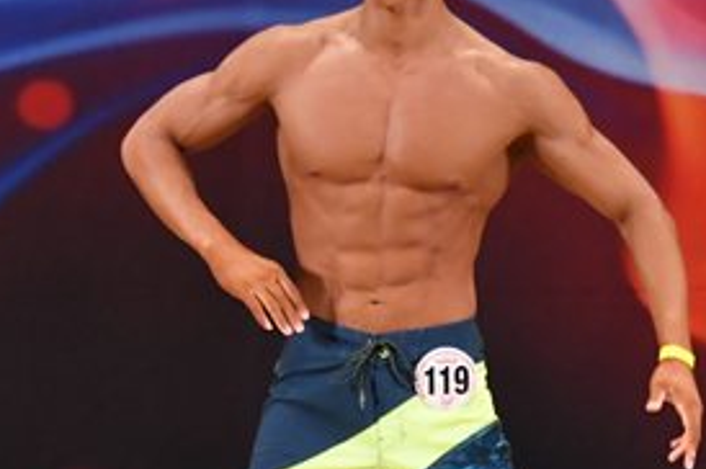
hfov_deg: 3.2
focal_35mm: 637
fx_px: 12477
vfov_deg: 2.2
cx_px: 437
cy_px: 389
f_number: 5.6
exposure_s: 1/400
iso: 3200
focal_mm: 150
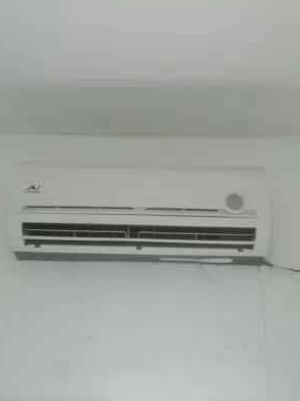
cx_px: 149
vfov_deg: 36.2
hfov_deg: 27.5
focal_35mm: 53
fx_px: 612
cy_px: 197
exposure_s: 1/20
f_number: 1.8
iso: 500
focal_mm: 3.96
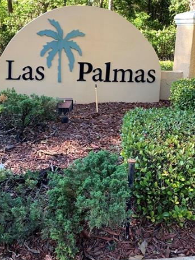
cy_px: 78
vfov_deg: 43.0
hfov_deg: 33.5
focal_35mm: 43
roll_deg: -2.8
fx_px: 323
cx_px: 82
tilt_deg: -9.2
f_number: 1.8
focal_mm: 4.25
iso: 25
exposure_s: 1/182
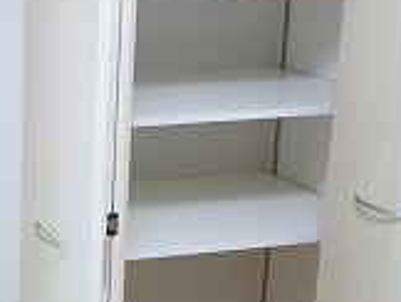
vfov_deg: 18.7
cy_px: 141
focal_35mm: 79
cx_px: -119
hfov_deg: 22.2
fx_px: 917
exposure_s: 1/60
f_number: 2.8
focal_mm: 3.58
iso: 400
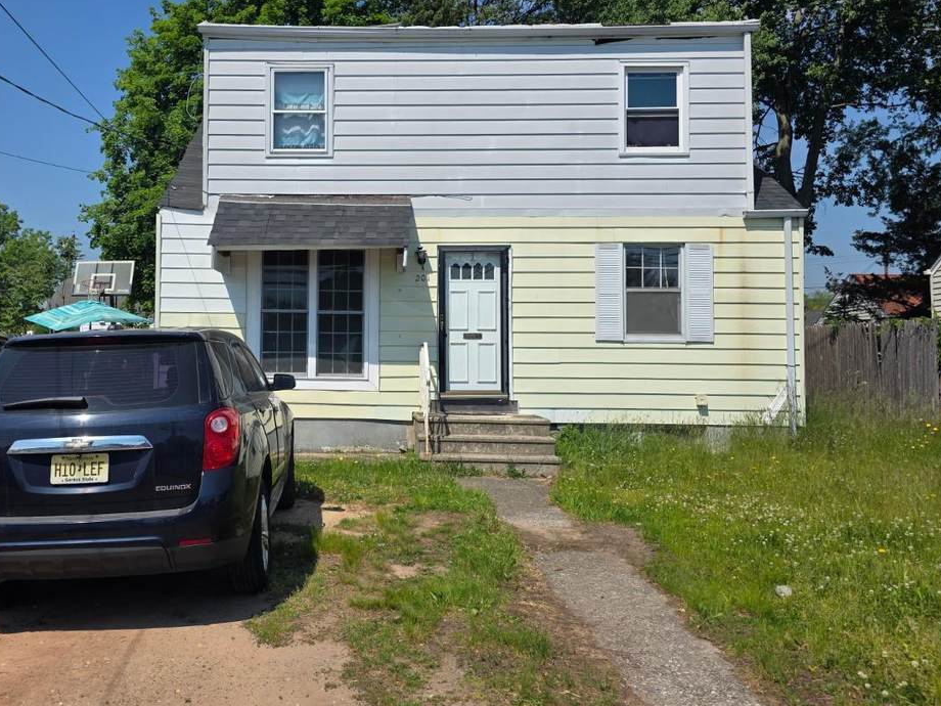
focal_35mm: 32
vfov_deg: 44.1
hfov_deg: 56.1
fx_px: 870
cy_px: 321
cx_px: 350
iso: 80
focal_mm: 6.3
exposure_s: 1/7944
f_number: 1.7
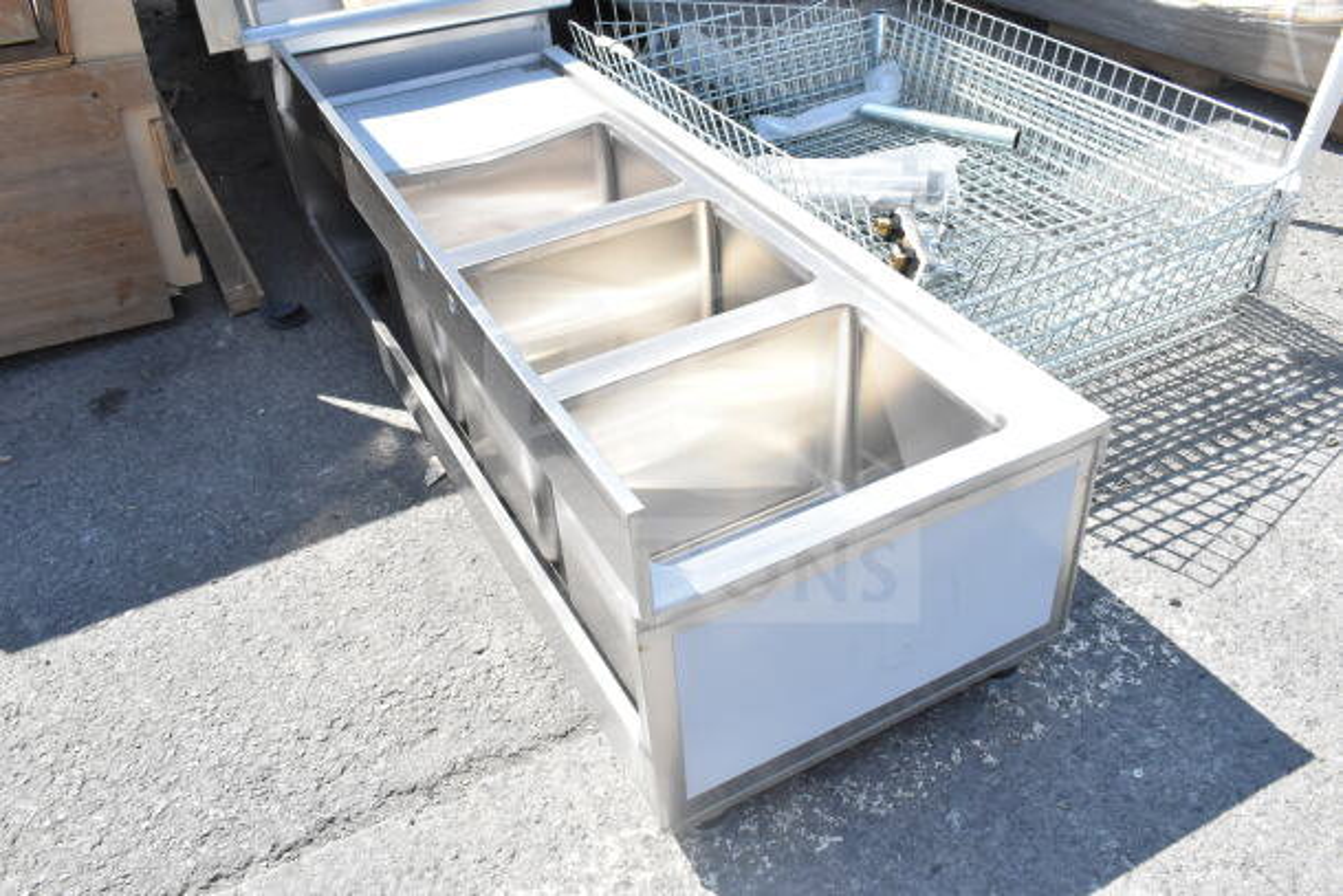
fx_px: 1175
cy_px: 448
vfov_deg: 41.7
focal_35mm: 32
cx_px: 672
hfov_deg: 59.5
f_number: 11
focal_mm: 21
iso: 1600
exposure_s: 1/800
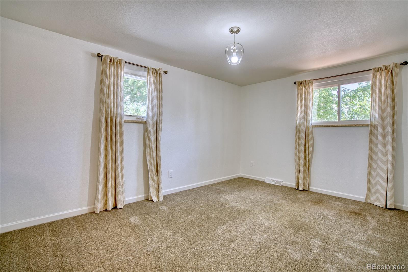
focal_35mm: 16
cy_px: 136
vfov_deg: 73.7
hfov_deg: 96.7
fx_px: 181
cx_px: 204
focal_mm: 16
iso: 500
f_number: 4
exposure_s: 1/40
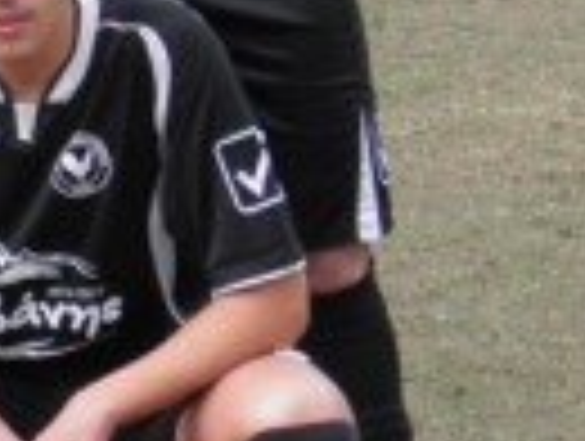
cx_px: -837
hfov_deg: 5.2
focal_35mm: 370
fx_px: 6264
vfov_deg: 4.0
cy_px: -281
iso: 50
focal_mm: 13.2
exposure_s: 1/125
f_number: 5.5
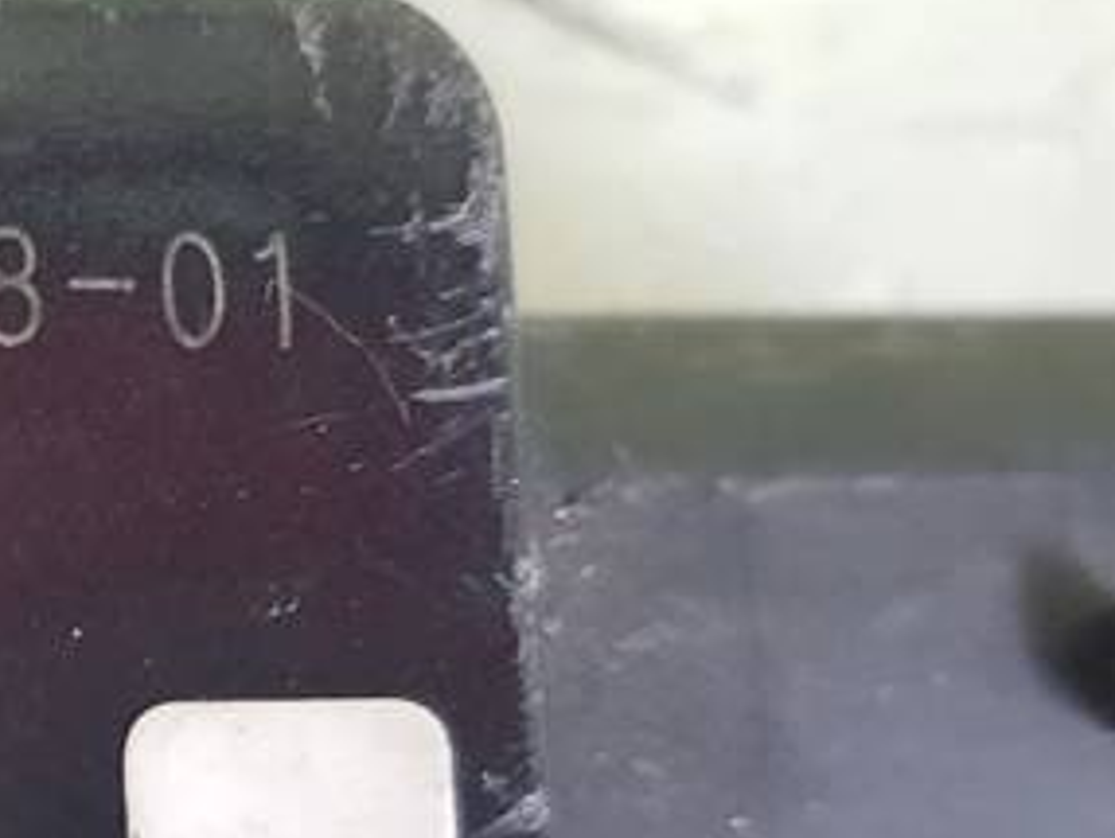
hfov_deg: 19.6
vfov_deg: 15.9
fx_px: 2998
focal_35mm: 93
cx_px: -292
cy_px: 534
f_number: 1.7
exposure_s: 1/100
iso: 320
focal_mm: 4.2
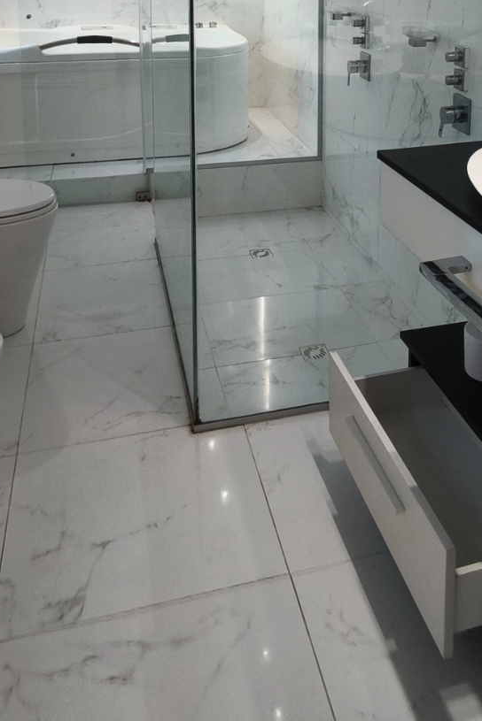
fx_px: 803
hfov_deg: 32.9
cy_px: 64
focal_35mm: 40
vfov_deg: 43.9
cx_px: 350
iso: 50
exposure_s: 1/100
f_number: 2.2
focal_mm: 1.91
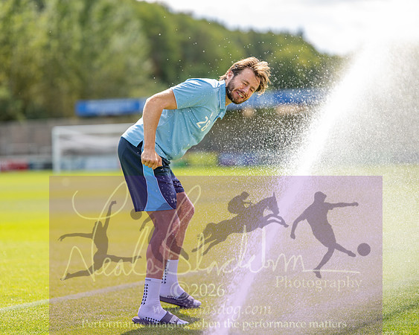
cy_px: 168
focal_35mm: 96
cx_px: 168
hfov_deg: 20.0
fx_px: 1187
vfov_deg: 16.1
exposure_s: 1/1000
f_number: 1.6
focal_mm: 85
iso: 64
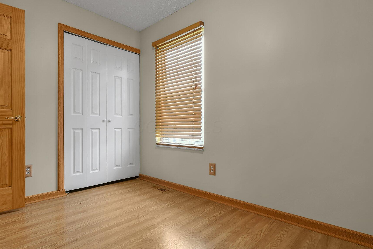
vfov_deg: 67.4
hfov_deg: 89.9
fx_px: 186
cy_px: 126
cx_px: 178
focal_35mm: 18
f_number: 7.1
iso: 640
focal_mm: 10
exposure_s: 1/8
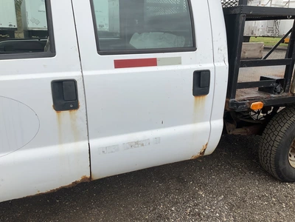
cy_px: 111
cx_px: 148
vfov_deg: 48.2
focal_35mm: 29
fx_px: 247
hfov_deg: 61.7
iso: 25
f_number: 1.8
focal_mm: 3
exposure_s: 1/683
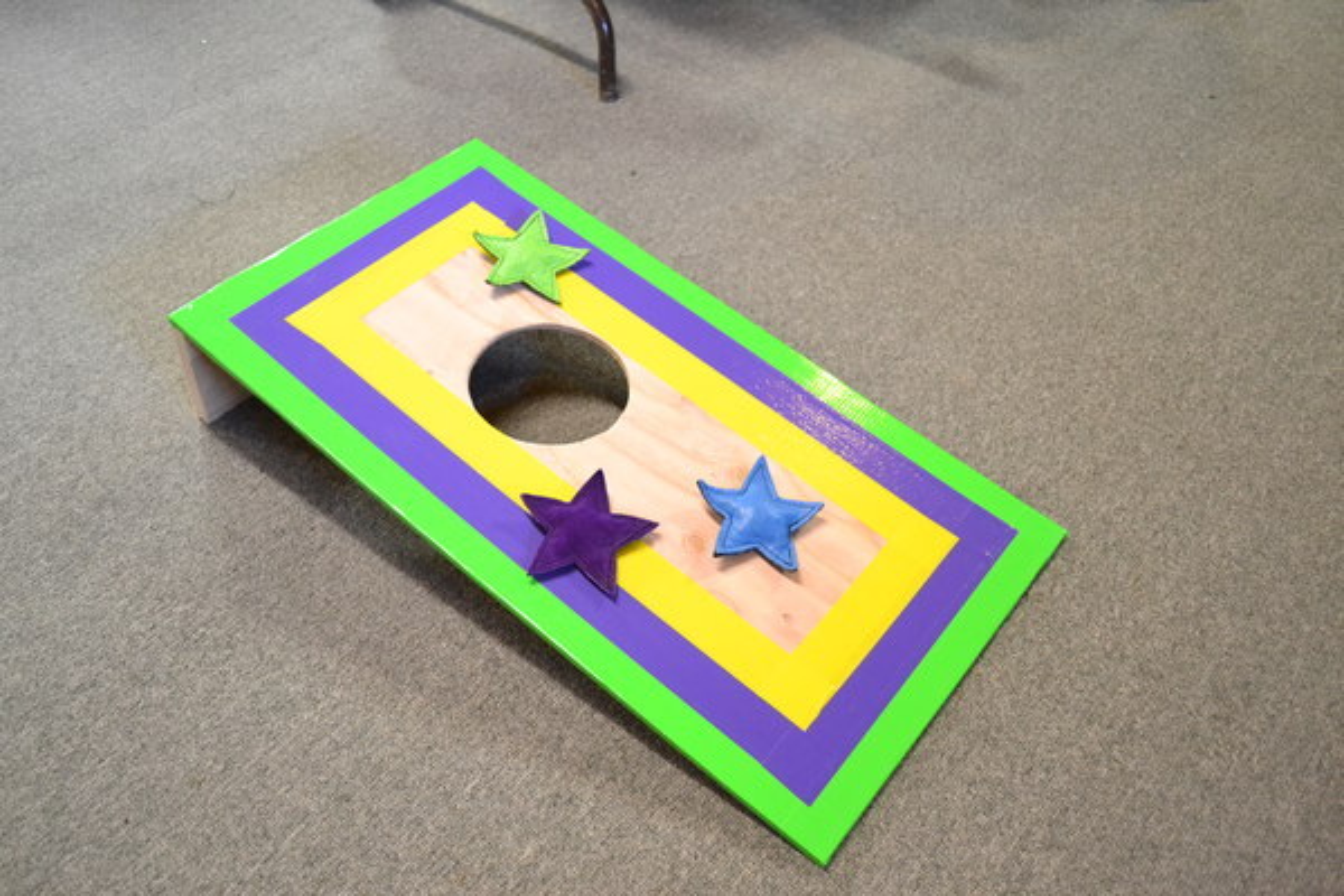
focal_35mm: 30
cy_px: 448
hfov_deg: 61.9
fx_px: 1120
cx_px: 672
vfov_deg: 43.6
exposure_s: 1/50
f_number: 3.8
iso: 3200
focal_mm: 20
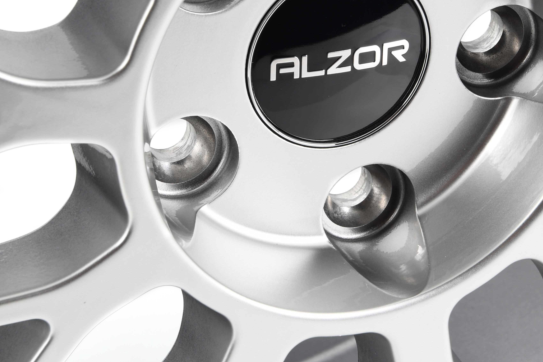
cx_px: 342
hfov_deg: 12.7
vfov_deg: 8.5
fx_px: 2443
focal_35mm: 162
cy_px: 99
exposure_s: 1/160
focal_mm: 66
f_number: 16
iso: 100
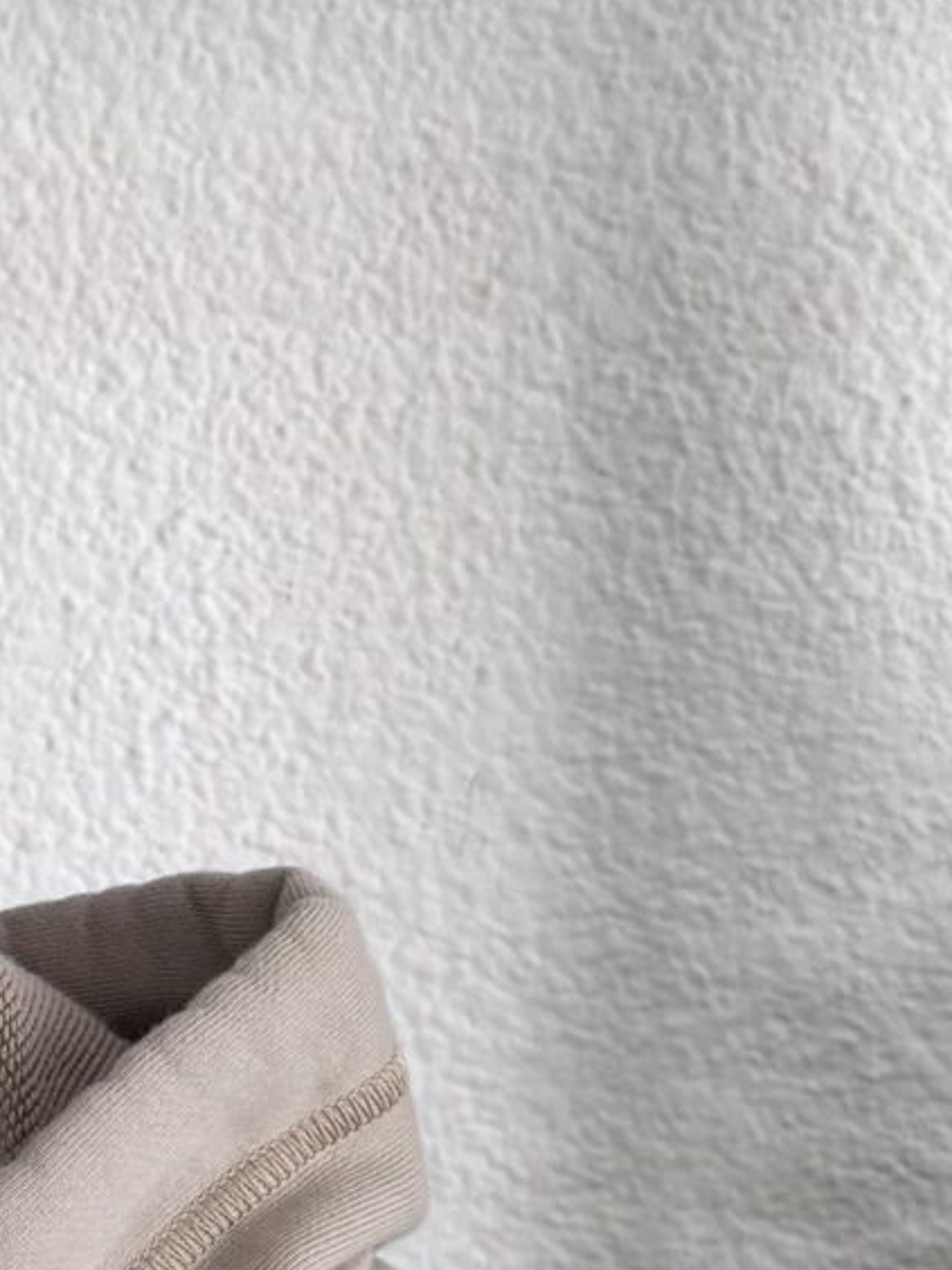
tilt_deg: -2.4
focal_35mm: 109
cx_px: -902
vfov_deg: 18.0
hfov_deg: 12.2
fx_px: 3997
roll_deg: +0.2
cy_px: 727
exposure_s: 1/100
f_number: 1.78
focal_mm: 6.76
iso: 100
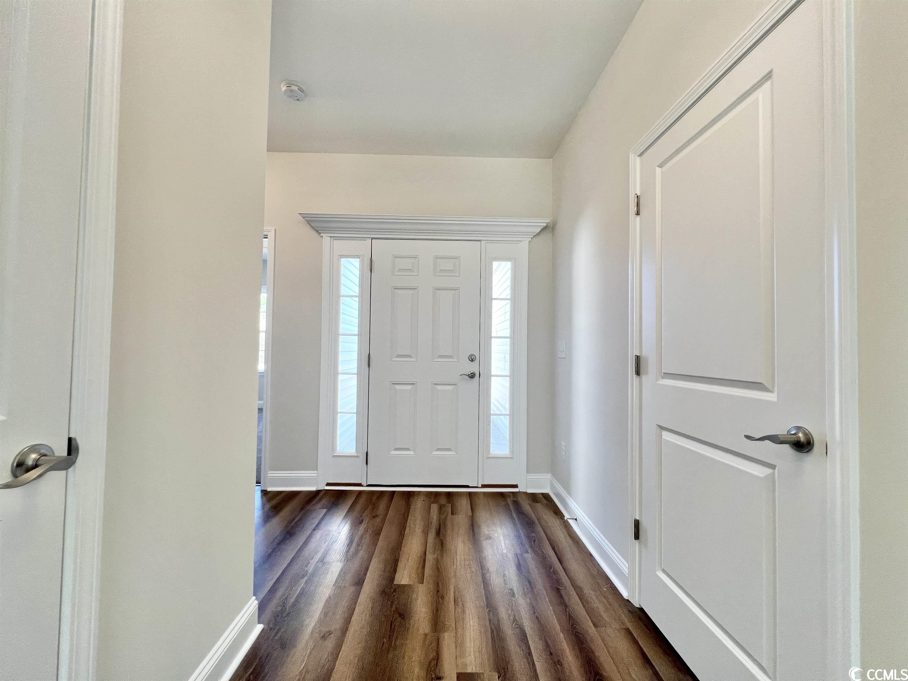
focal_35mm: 13
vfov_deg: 89.9
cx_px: 454
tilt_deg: +0.4
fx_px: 341
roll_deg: -0.8
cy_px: 340
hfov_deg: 106.2
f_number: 1.8
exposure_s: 1/120
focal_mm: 1.57
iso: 80
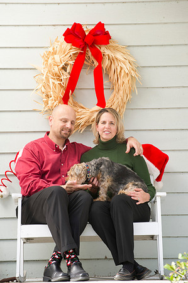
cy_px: 142
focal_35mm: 190
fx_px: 1492
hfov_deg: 7.2
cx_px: 94
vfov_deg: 10.8
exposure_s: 1/100
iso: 200
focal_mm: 190
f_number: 5.6
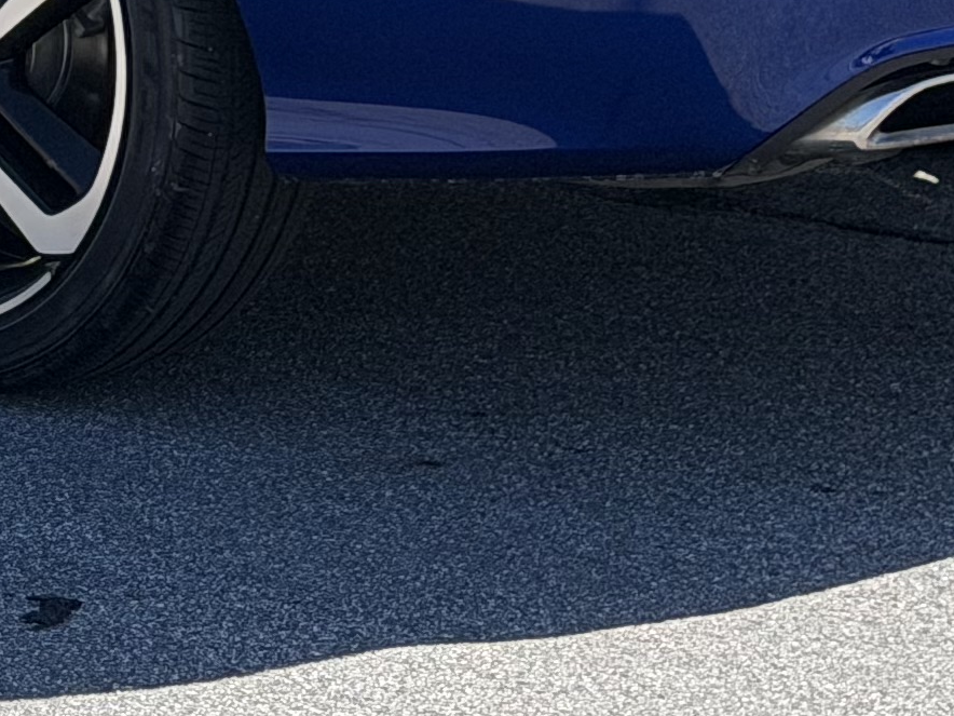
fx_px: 6036
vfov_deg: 6.6
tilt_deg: -1.1
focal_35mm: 219
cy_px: -715
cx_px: -122
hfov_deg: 9.0
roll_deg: +0.2
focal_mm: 6.76
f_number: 1.78
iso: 100
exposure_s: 1/2577
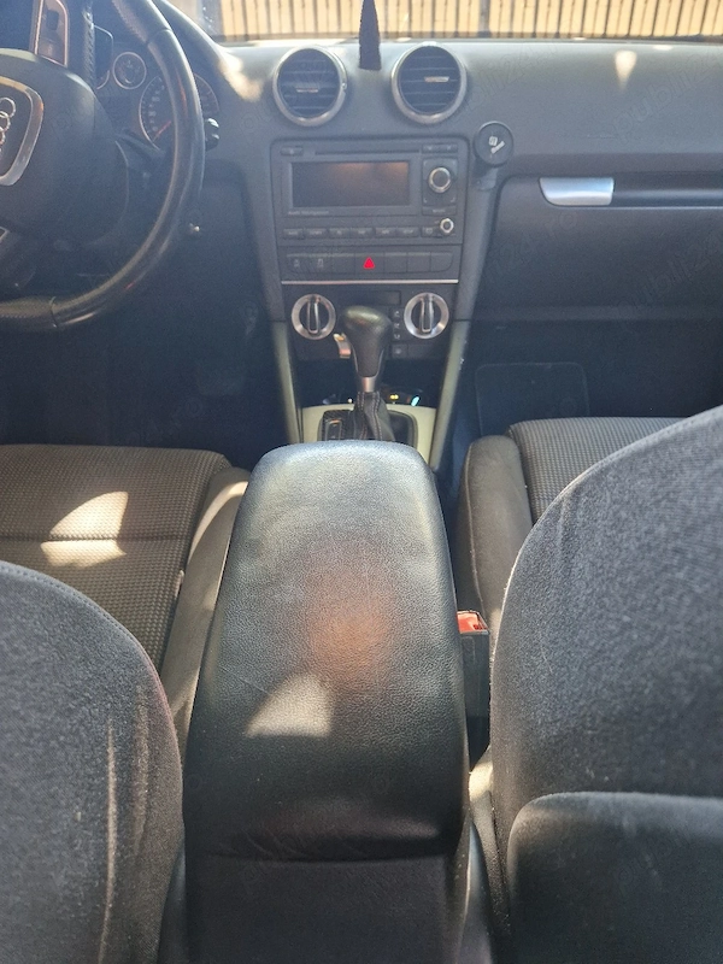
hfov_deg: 58.9
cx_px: 362
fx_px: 641
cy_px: 482
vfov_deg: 73.9
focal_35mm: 23
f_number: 1.8
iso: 320
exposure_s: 1/100
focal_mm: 5.4
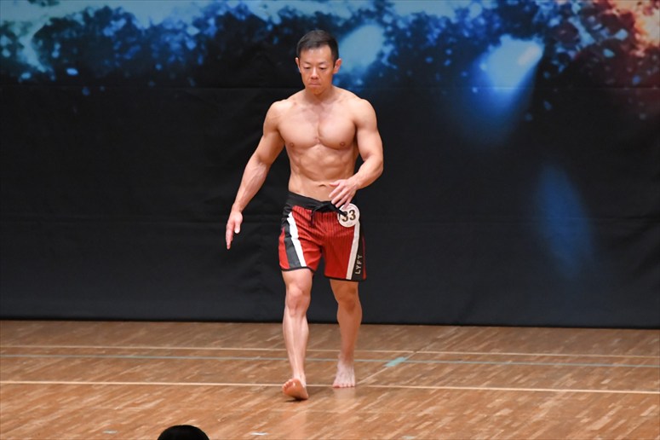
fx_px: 5772
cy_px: 220
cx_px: 330
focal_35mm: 315
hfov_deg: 6.5
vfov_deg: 4.4
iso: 6400
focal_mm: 210
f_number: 5.6
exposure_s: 1/400
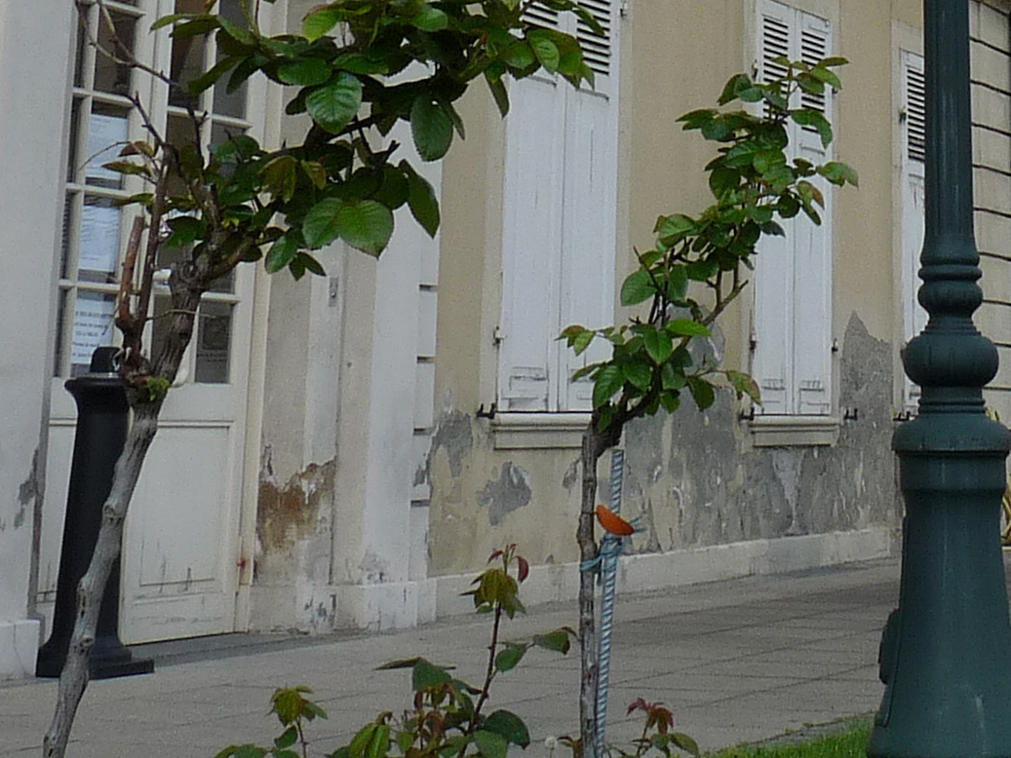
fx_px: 2775
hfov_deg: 20.3
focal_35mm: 95
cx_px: 871
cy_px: -424
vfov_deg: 14.4
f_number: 5
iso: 100
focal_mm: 4.8
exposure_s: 1/250
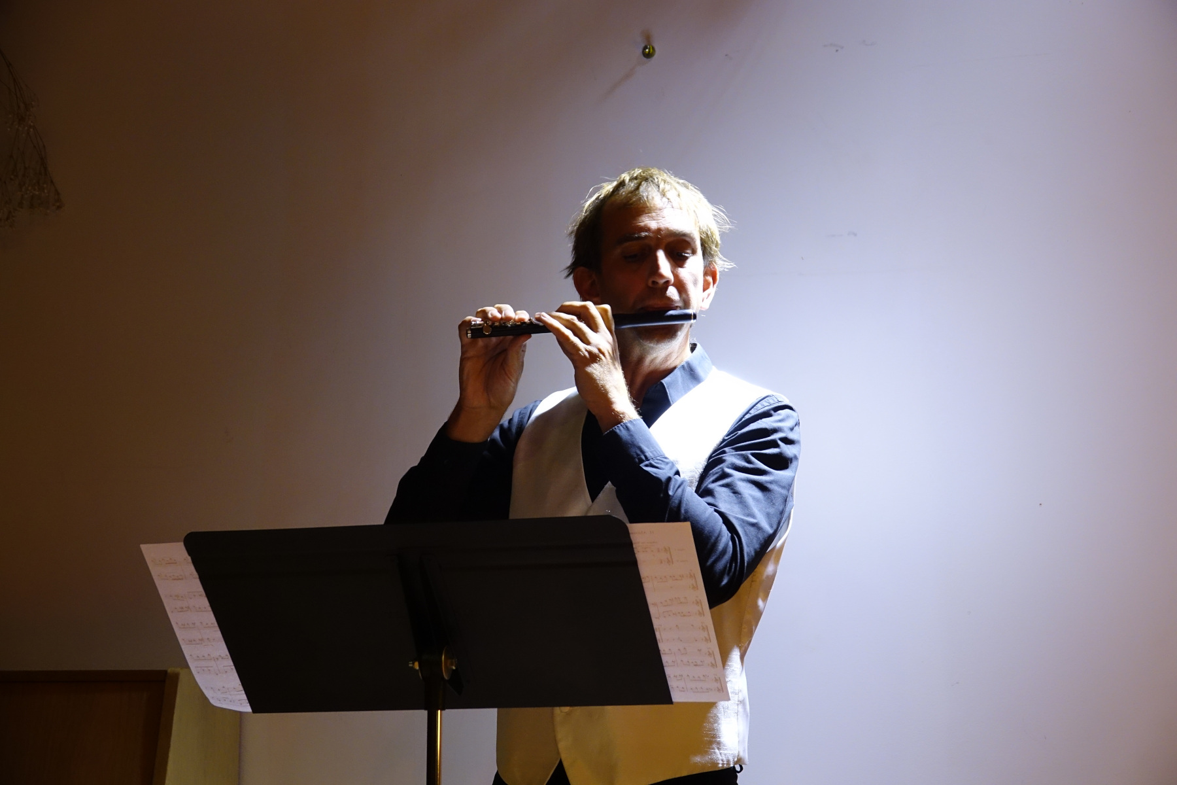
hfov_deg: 21.0
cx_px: 588
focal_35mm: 97
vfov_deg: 14.1
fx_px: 3171
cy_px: 392
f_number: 3.5
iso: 800
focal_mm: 35.68
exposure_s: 1/25
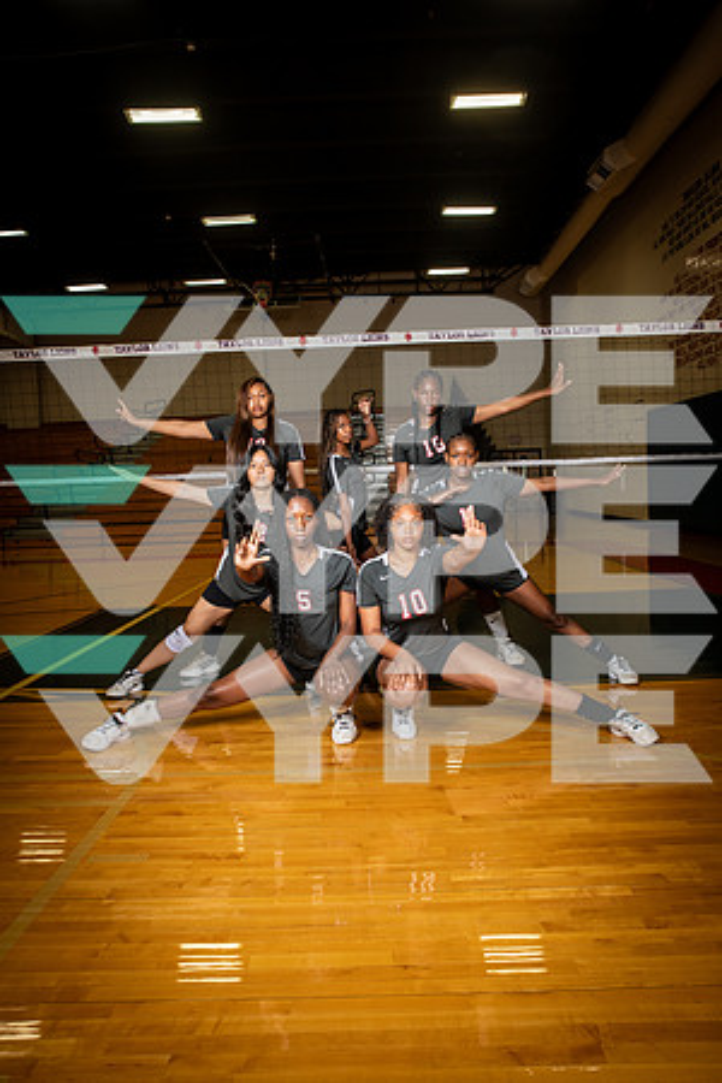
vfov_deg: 69.4
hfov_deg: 49.6
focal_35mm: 26
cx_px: 361
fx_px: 782
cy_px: 542
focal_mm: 26
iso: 800
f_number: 7.1
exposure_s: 1/250
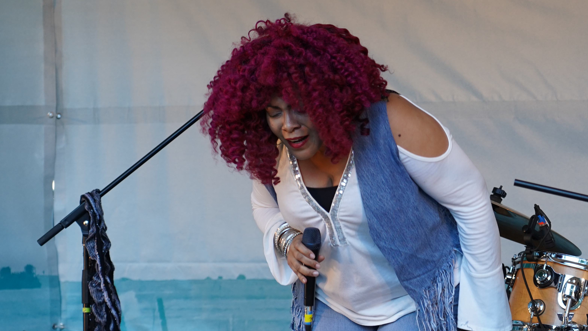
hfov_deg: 10.3
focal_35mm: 210
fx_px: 3274
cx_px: 361
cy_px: 225
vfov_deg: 5.8
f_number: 4
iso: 500
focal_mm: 105
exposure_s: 1/160
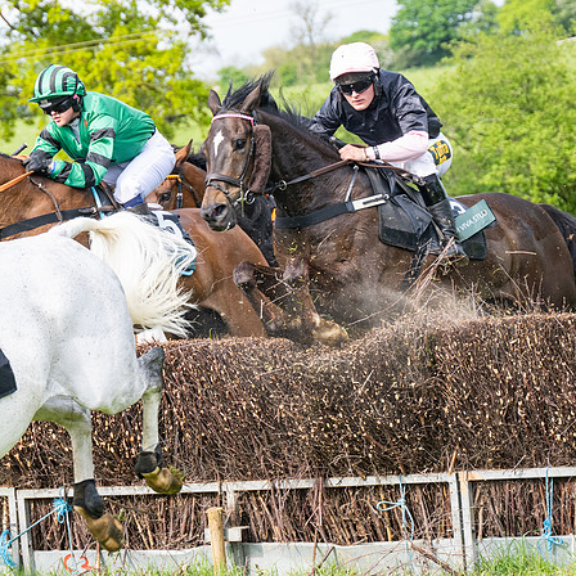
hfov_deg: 7.9
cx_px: 250
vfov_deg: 7.9
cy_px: 262
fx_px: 4160
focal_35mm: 221
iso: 400
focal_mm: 98
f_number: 4
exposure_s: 1/1600
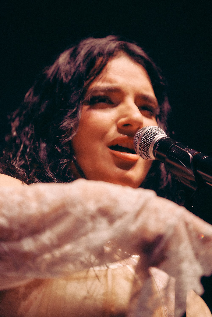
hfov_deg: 6.9
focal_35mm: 200
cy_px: 158
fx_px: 1767
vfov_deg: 10.3
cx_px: 106
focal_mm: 200
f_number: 3.2
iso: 1600
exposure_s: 1/125
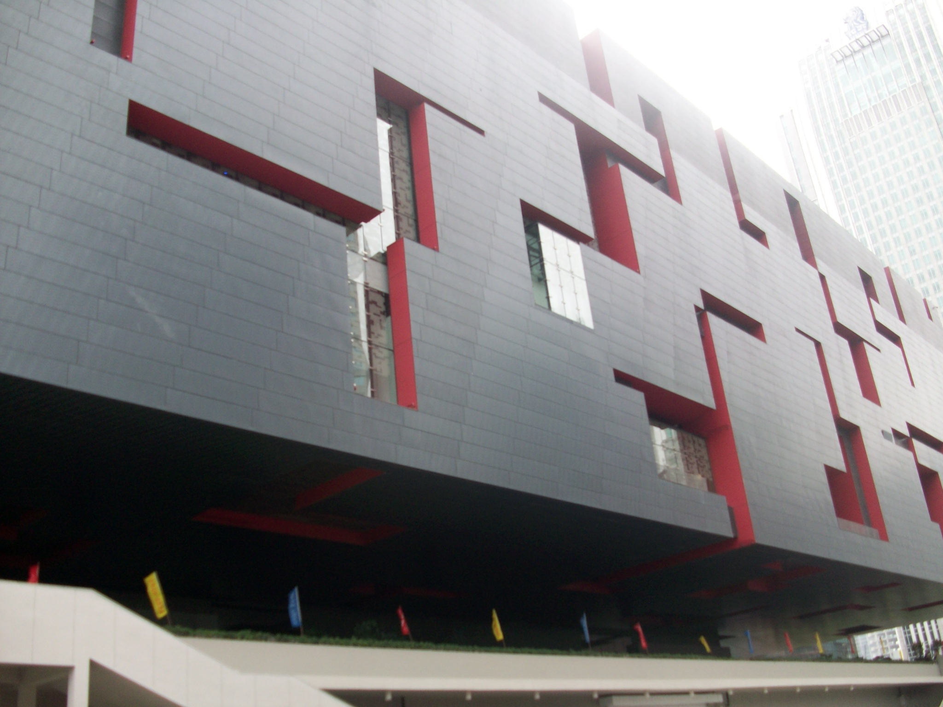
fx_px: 926
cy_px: 354
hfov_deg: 54.0
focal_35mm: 34
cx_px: 472
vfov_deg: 41.8
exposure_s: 1/210
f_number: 2.8
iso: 64
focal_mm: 5.7
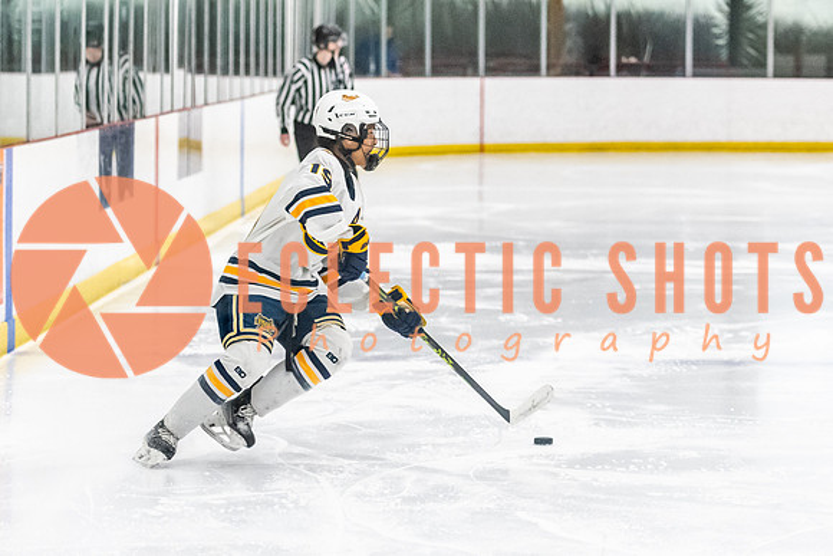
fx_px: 4283
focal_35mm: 185
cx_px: 374
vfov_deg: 7.4
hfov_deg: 11.1
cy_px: 364
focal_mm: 85
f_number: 2.8
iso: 3200
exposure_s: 1/800
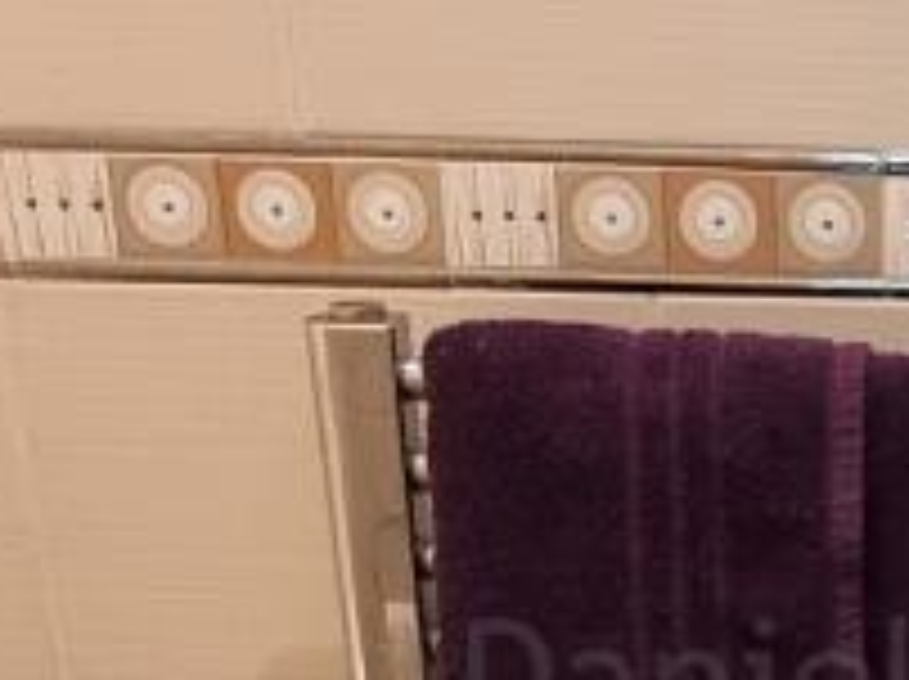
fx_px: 1731
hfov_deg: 26.9
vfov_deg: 21.3
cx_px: 1012
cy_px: 716
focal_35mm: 66
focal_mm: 2.2
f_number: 2.2
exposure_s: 1/33
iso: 500
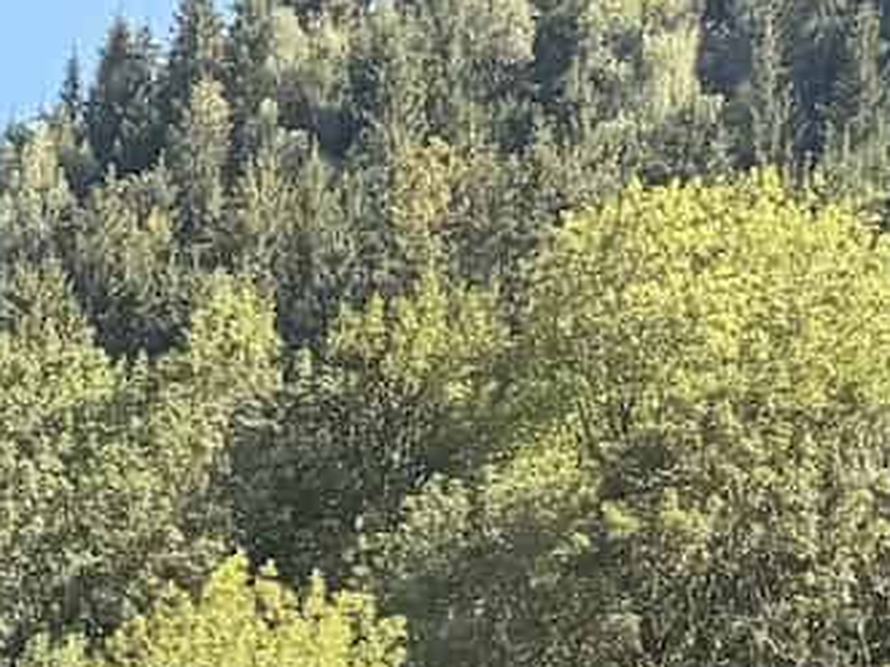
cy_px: 1904
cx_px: -1078
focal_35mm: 145
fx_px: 3727
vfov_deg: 8.7
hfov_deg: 11.7
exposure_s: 1/1250
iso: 80
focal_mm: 6.8
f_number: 1.8
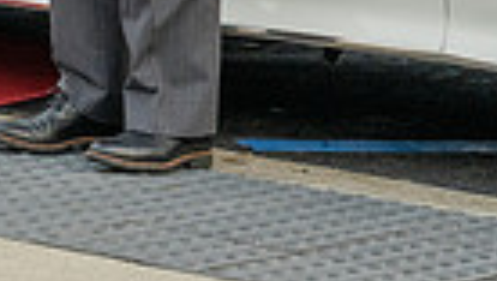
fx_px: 4301
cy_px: -298
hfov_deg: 6.6
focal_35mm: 326
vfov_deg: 3.7
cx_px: -100
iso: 500
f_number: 5.6
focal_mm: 70
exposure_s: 1/160
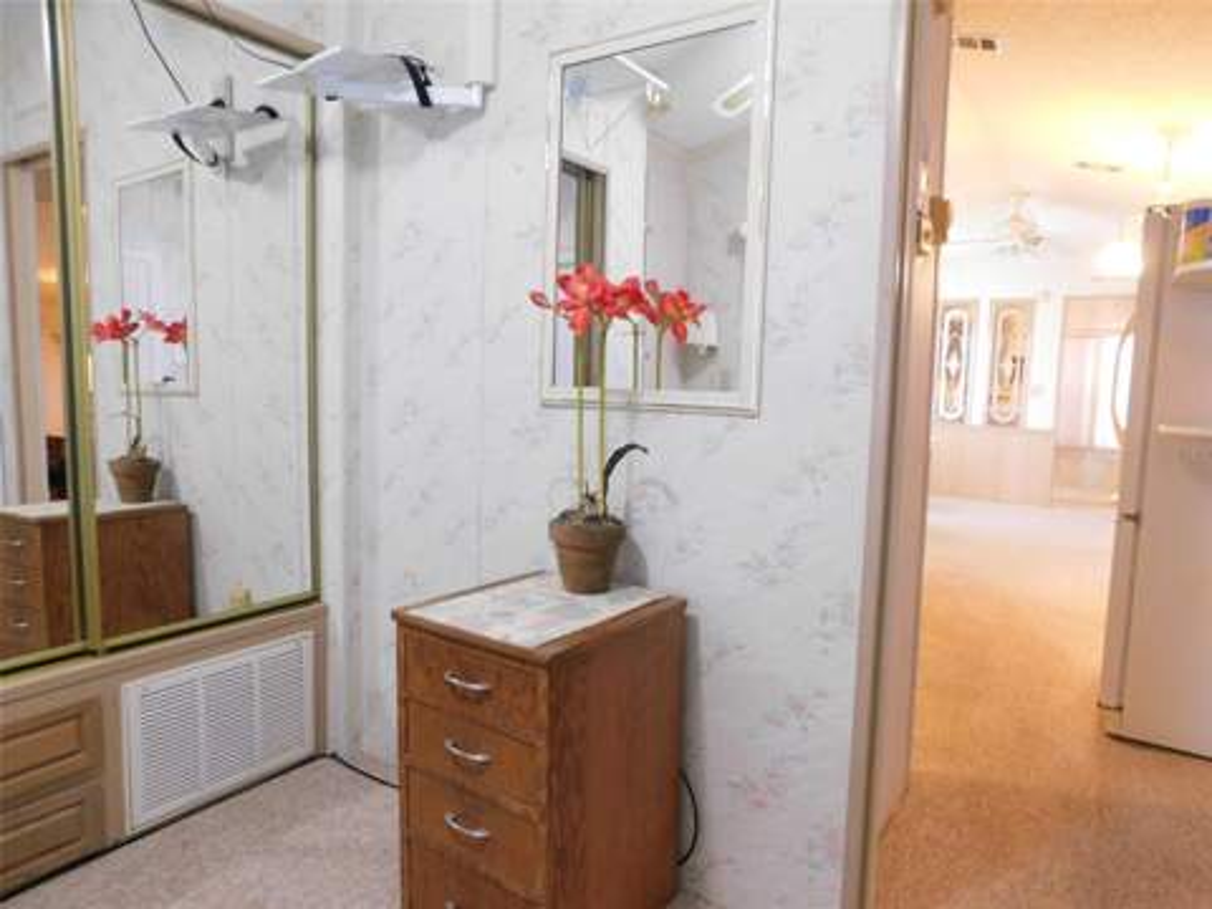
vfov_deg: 58.9
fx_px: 805
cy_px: 454
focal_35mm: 23
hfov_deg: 73.9
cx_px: 606
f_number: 3
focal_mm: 4
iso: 400
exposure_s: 1/15
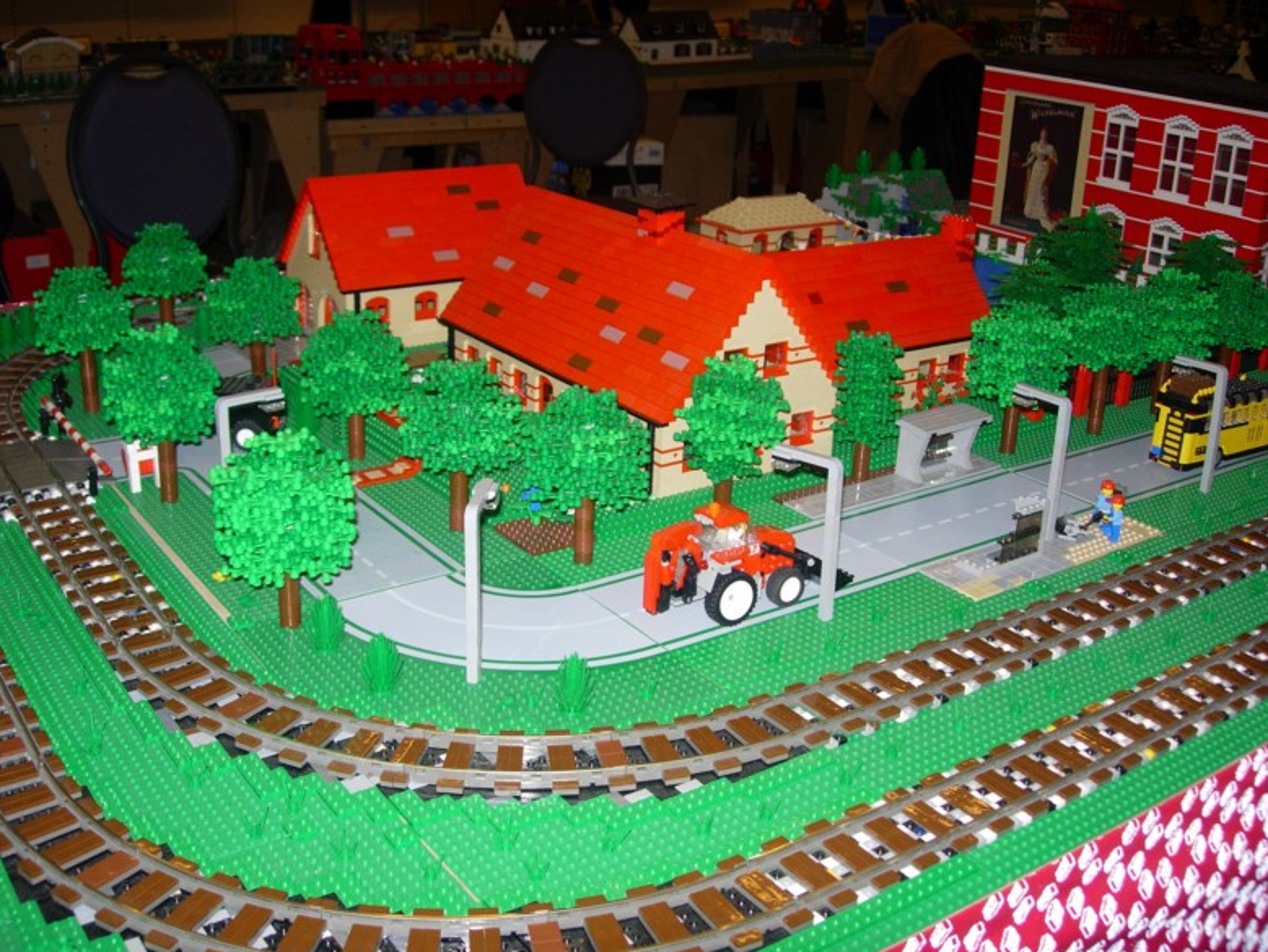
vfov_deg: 36.8
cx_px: 628
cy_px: 482
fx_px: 1429
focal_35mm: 39
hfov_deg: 47.8
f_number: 2.8
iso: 79
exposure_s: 1/64
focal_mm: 7.8
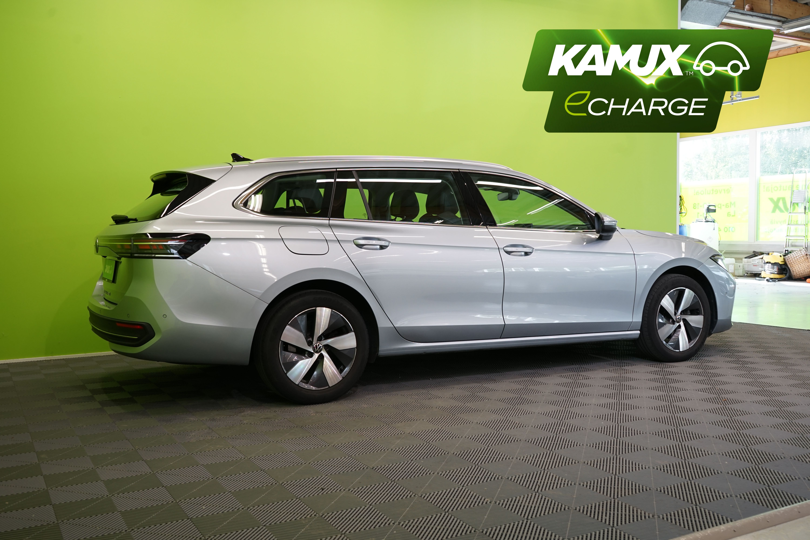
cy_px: 270
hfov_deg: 55.8
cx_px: 405
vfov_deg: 38.9
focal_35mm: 34
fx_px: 765
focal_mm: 34
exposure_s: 1/40
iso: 500
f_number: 6.3
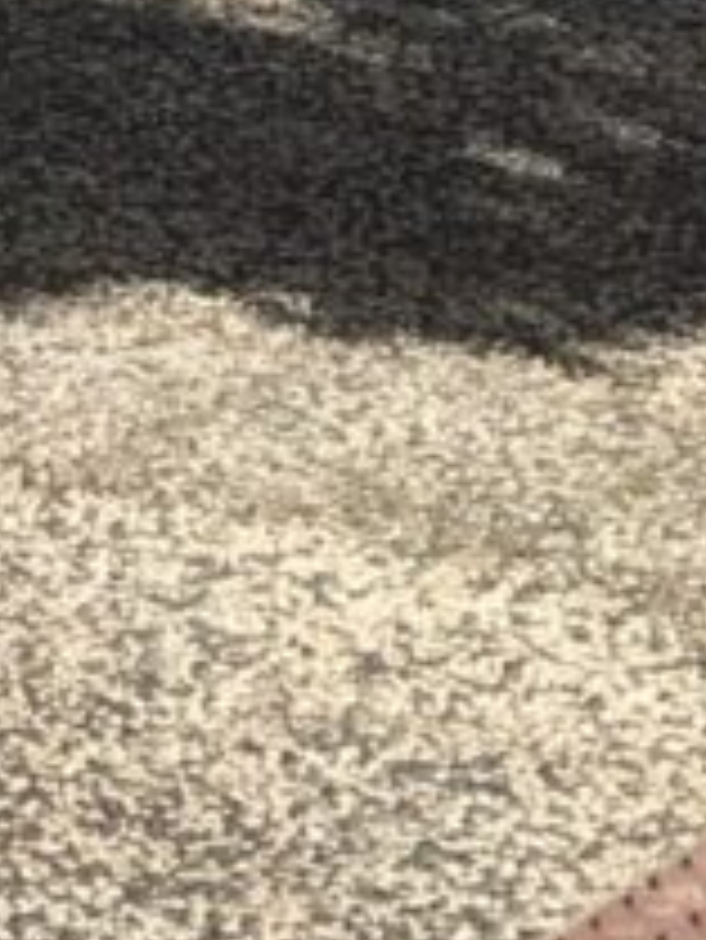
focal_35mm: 222
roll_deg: -0.2
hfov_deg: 6.6
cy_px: -1403
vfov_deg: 8.1
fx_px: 6031
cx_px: -459
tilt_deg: -0.3
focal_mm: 4.15
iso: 25
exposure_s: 1/1166
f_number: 2.2
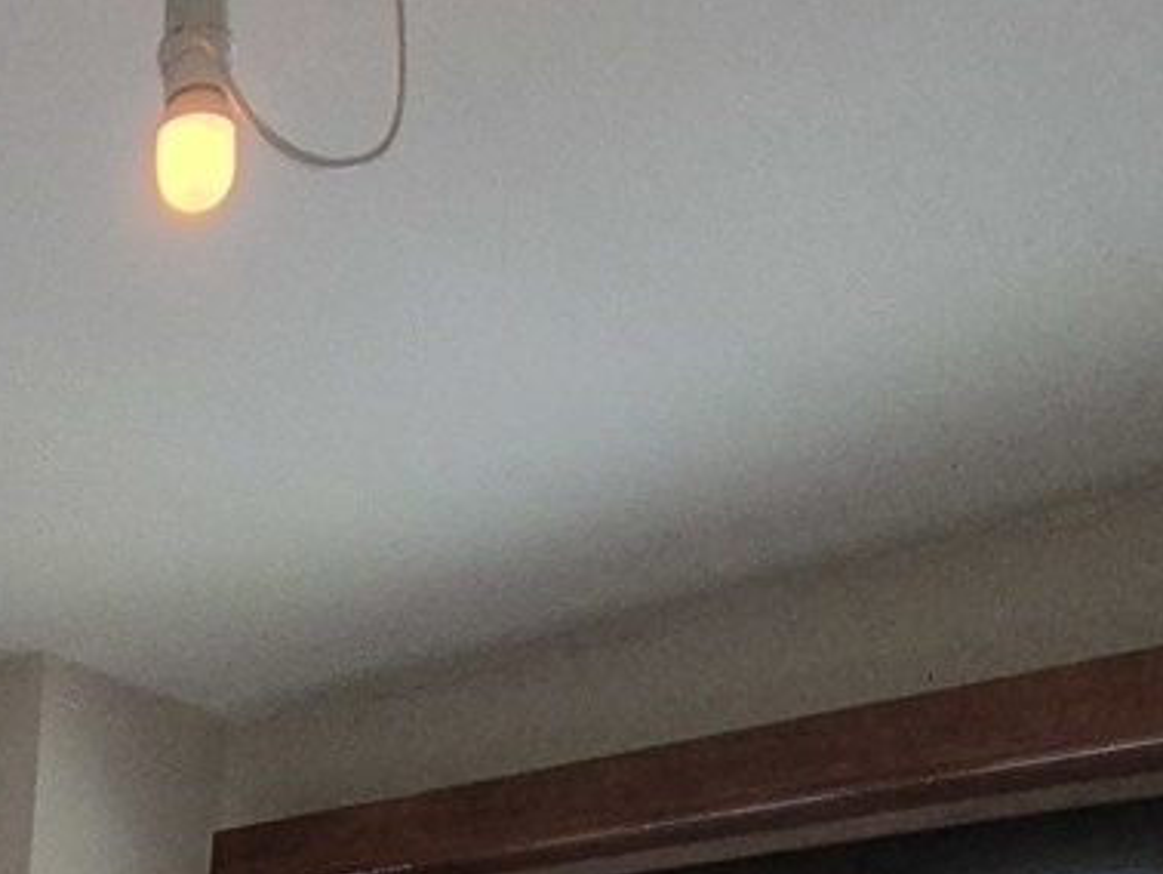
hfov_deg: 31.8
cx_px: -40
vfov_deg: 17.2
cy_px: 1843
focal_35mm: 55
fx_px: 1849
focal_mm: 2.2
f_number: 2.2
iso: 640
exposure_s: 1/50
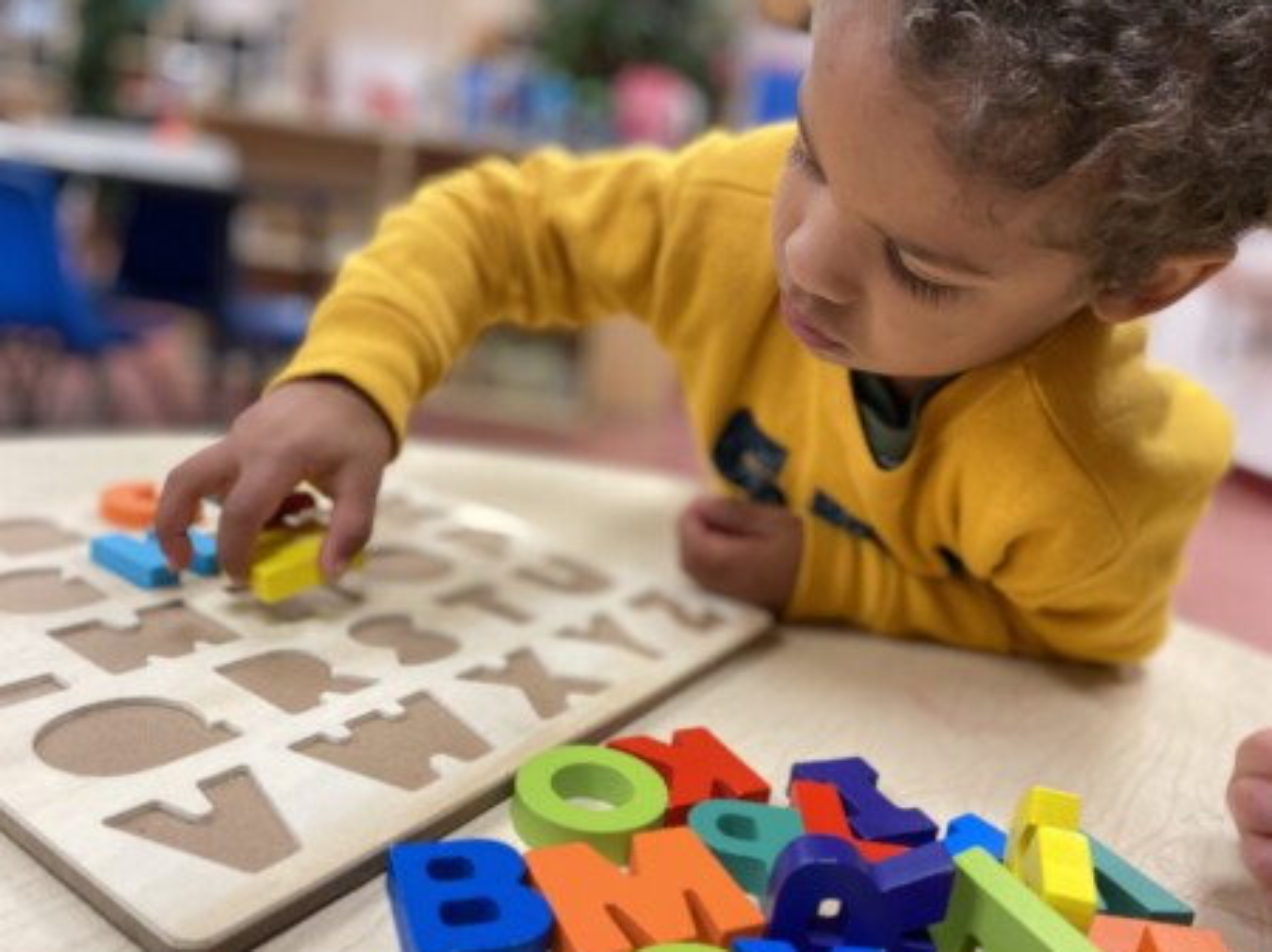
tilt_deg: -15.6
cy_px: 492
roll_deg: -8.9
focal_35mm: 27
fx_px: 992
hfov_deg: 65.3
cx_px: 615
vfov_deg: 51.3
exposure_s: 1/60
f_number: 1.8
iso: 160
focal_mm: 4.25
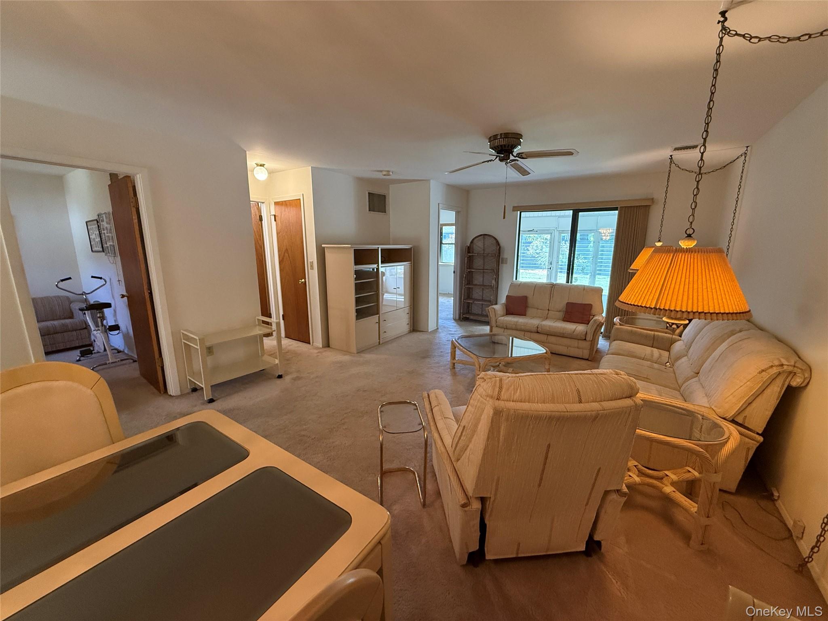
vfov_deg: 85.7
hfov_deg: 102.1
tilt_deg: -11.1
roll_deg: +0.0
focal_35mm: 14
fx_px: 335
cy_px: 310
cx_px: 414
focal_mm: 2.22
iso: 400
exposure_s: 1/120
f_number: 2.2
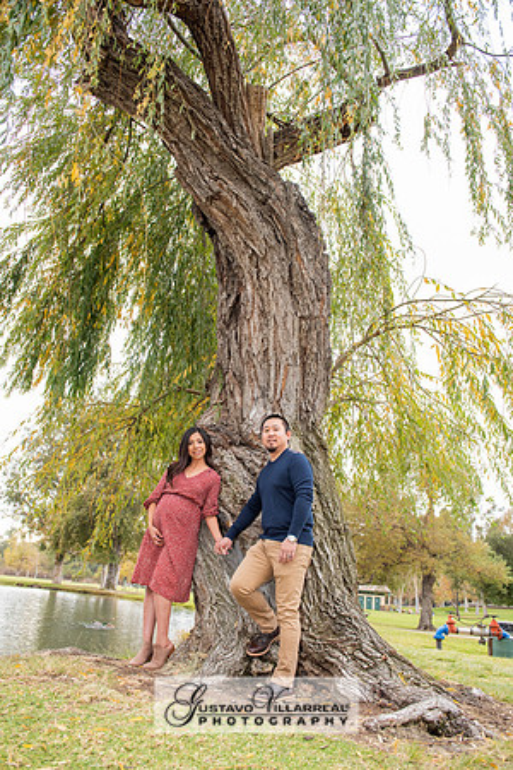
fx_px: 577
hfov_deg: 47.9
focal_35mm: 27
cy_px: 385
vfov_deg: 67.4
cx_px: 256
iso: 500
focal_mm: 27
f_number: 5
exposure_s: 1/125
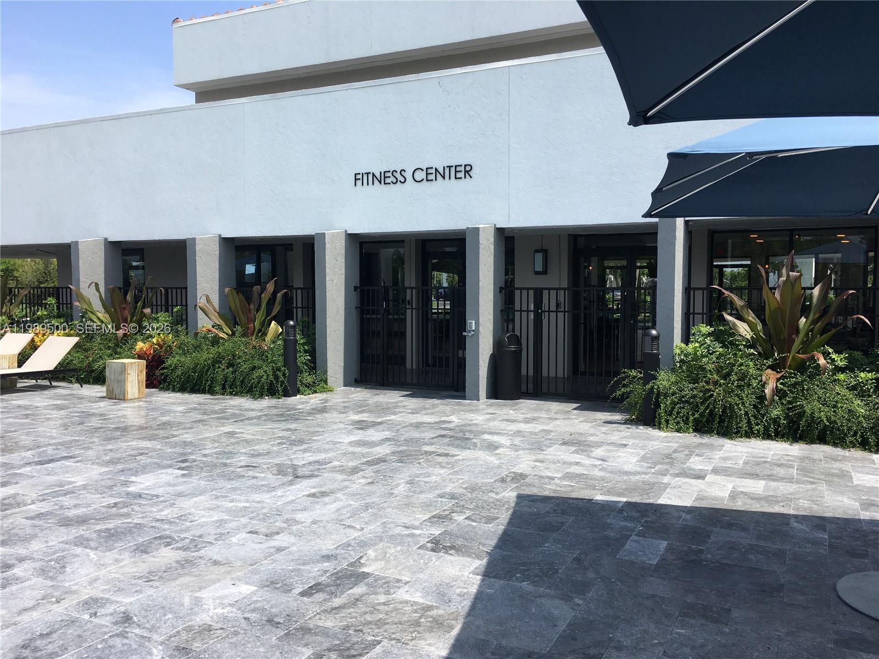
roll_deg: +0.1
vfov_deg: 48.2
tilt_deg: -3.1
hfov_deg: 61.7
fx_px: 736
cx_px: 440
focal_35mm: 29
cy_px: 330
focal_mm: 4.15
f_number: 2.2
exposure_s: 1/1099
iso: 25
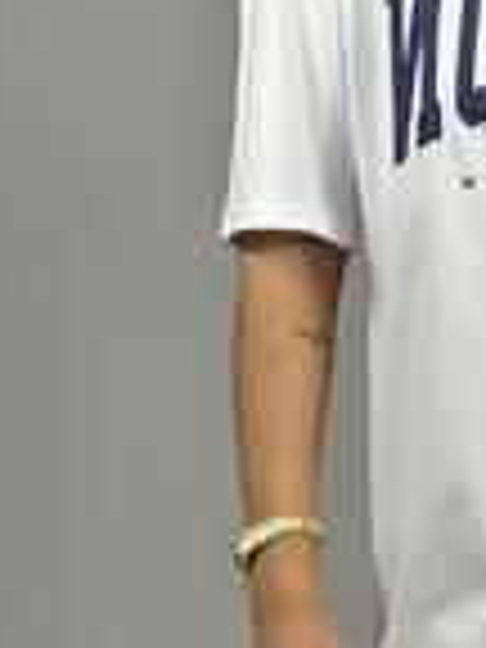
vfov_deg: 14.2
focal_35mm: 138
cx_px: 603
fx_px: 2583
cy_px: 151
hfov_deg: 10.5
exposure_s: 1/102
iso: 64
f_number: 1.78
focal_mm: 6.86
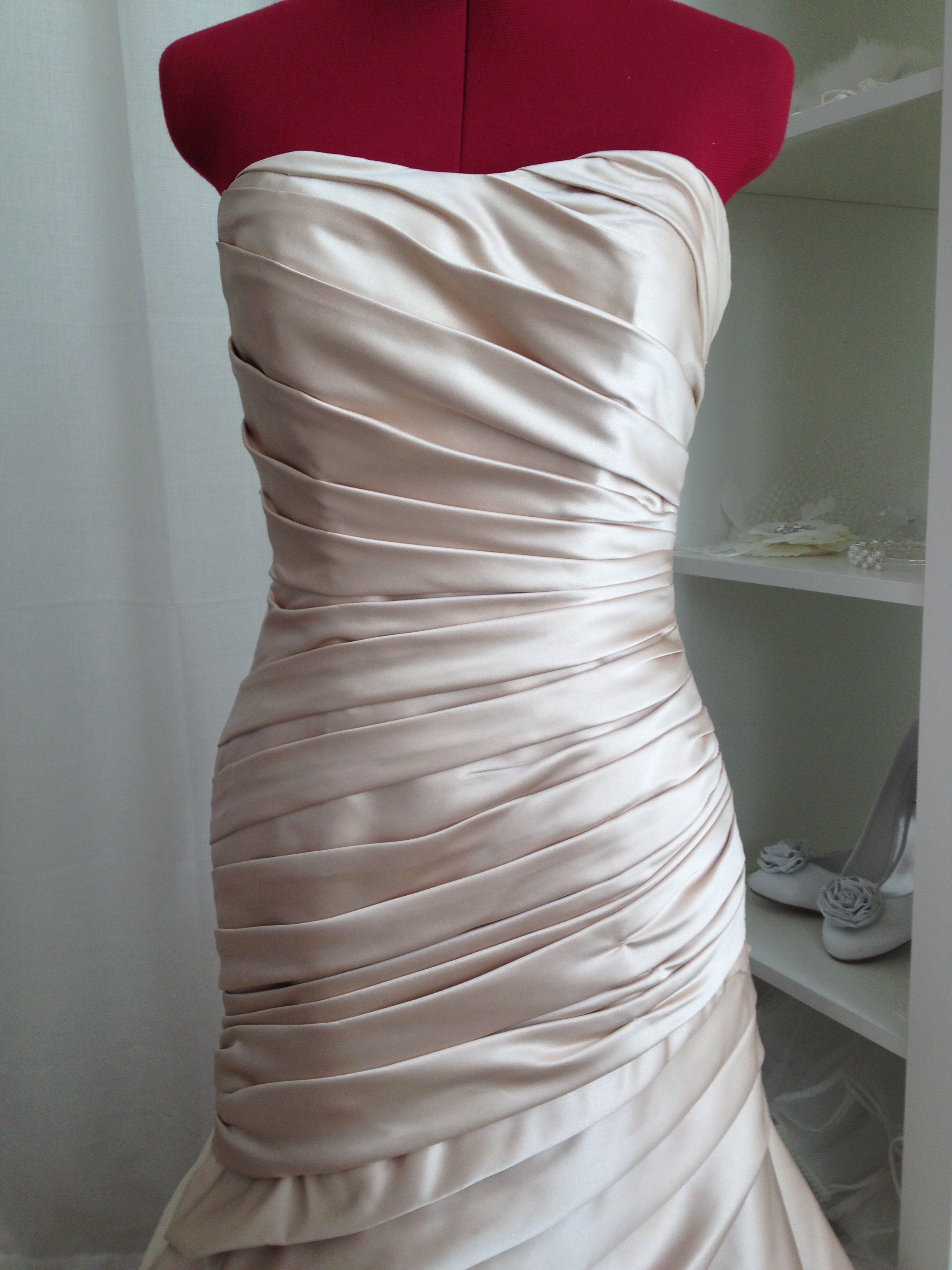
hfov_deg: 40.7
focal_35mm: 35
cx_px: 476
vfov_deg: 52.6
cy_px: 635
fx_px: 1283
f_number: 2.4
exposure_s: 1/120
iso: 50
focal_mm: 4.28
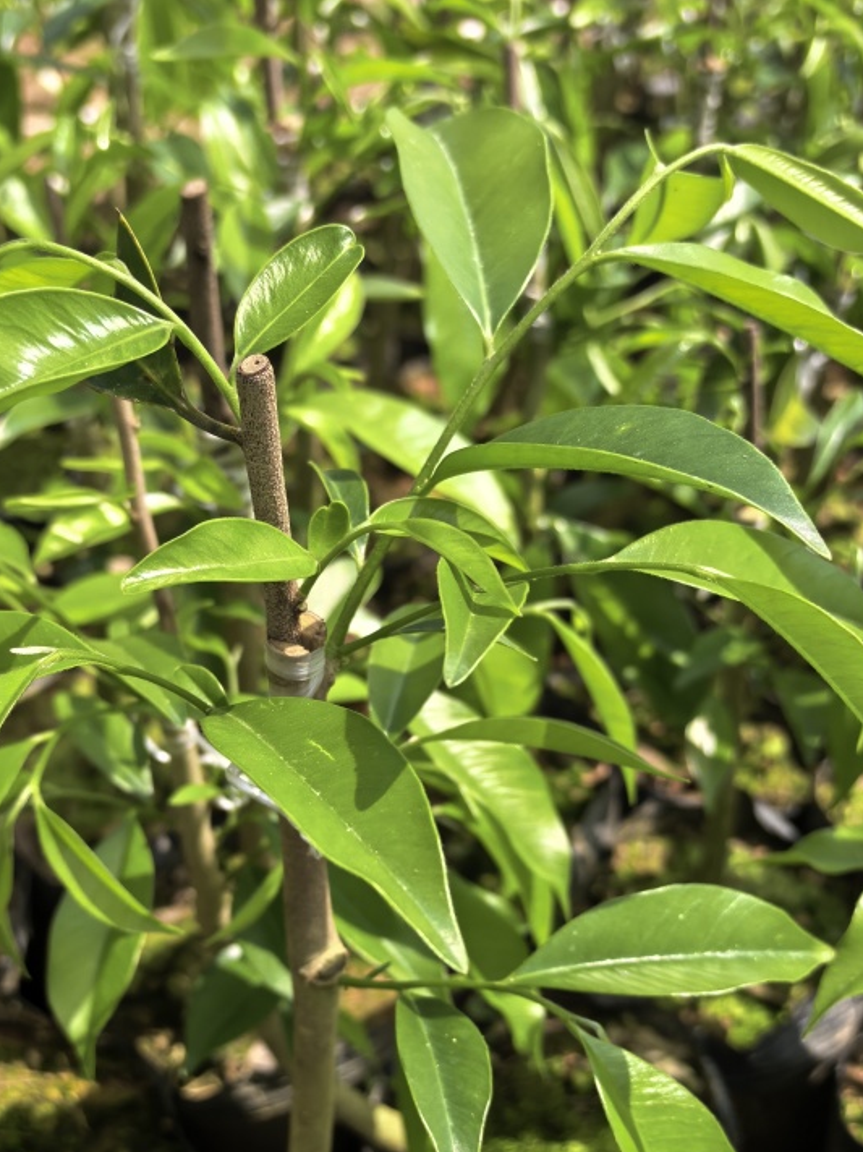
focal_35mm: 36
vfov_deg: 50.9
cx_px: 380
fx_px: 1197
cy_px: 706
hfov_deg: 39.6
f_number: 2
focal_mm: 5.75
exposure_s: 1/1934
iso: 160
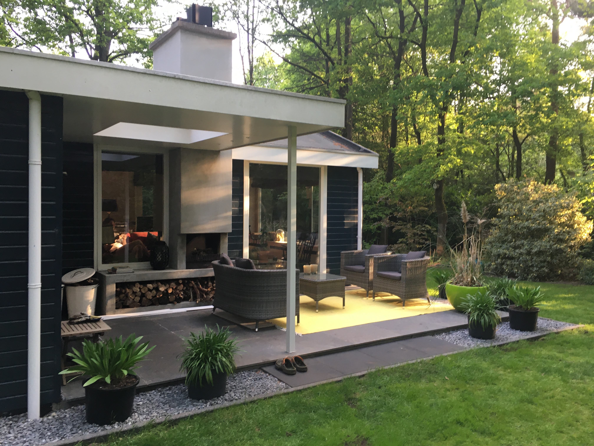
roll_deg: -0.4
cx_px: 297
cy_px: 223
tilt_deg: -1.8
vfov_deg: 48.2
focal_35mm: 29
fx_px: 498
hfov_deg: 61.7
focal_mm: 4.15
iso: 32
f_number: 2.2
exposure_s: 1/33
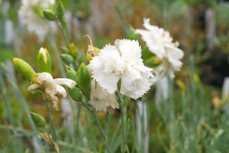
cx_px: 114
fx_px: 525
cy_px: 76
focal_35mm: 82
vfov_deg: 16.6
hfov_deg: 24.6
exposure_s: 1/320
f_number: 10
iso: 2000
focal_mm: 55
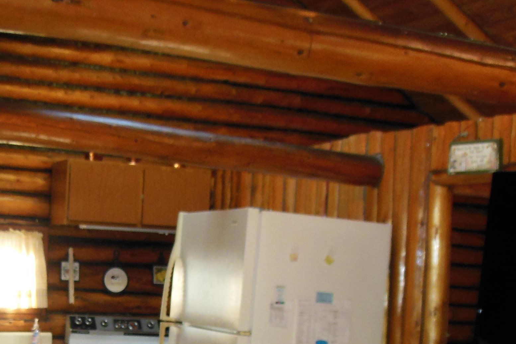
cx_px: 127
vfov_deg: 19.6
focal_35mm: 68
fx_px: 975
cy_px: 322
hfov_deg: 29.2
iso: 320
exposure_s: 1/30
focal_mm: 6
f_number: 3.5
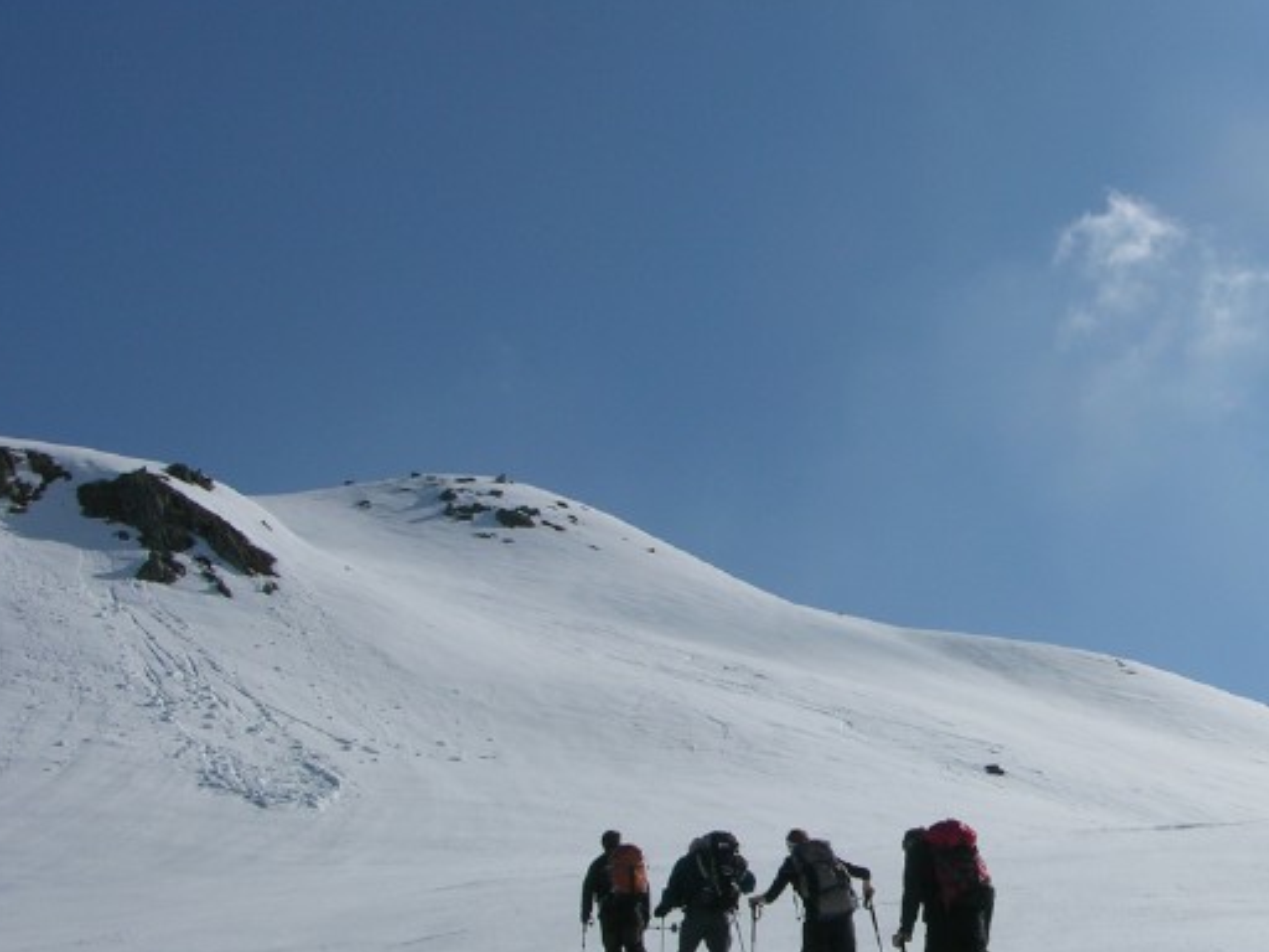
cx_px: 991
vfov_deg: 21.0
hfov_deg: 27.3
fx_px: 2566
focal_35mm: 70
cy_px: 526
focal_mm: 8.9
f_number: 8
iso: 50
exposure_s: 1/466
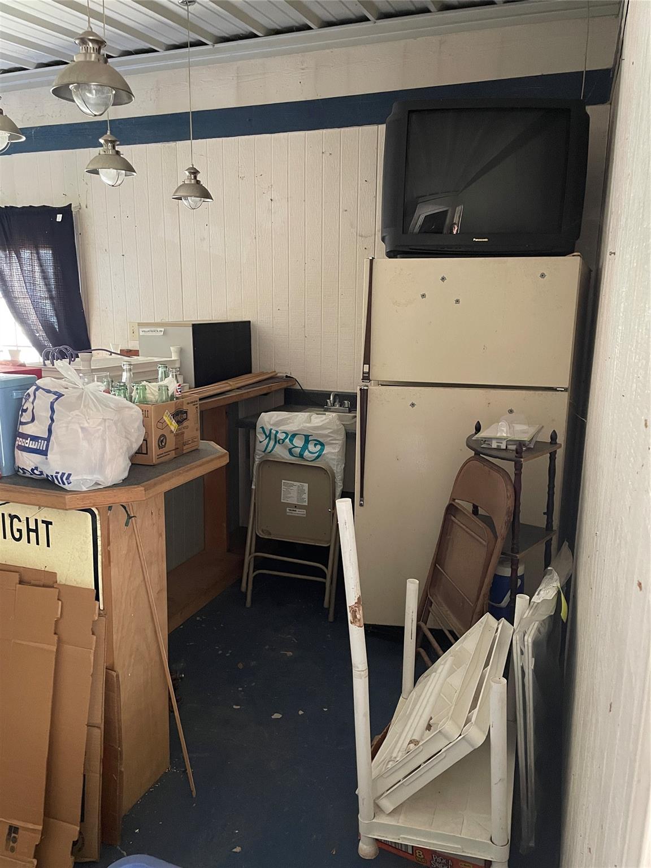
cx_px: 326
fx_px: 652
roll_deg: -1.2
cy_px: 434
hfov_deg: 53.1
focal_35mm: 26
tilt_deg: -12.2
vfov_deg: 67.3
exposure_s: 1/35
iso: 640
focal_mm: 4.2
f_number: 1.6
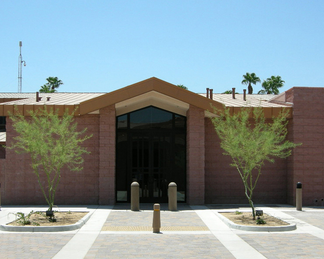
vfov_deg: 29.7
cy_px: 129
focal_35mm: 51
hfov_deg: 36.6
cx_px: 152
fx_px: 489
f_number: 5.4
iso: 64
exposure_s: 1/323
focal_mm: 10.1
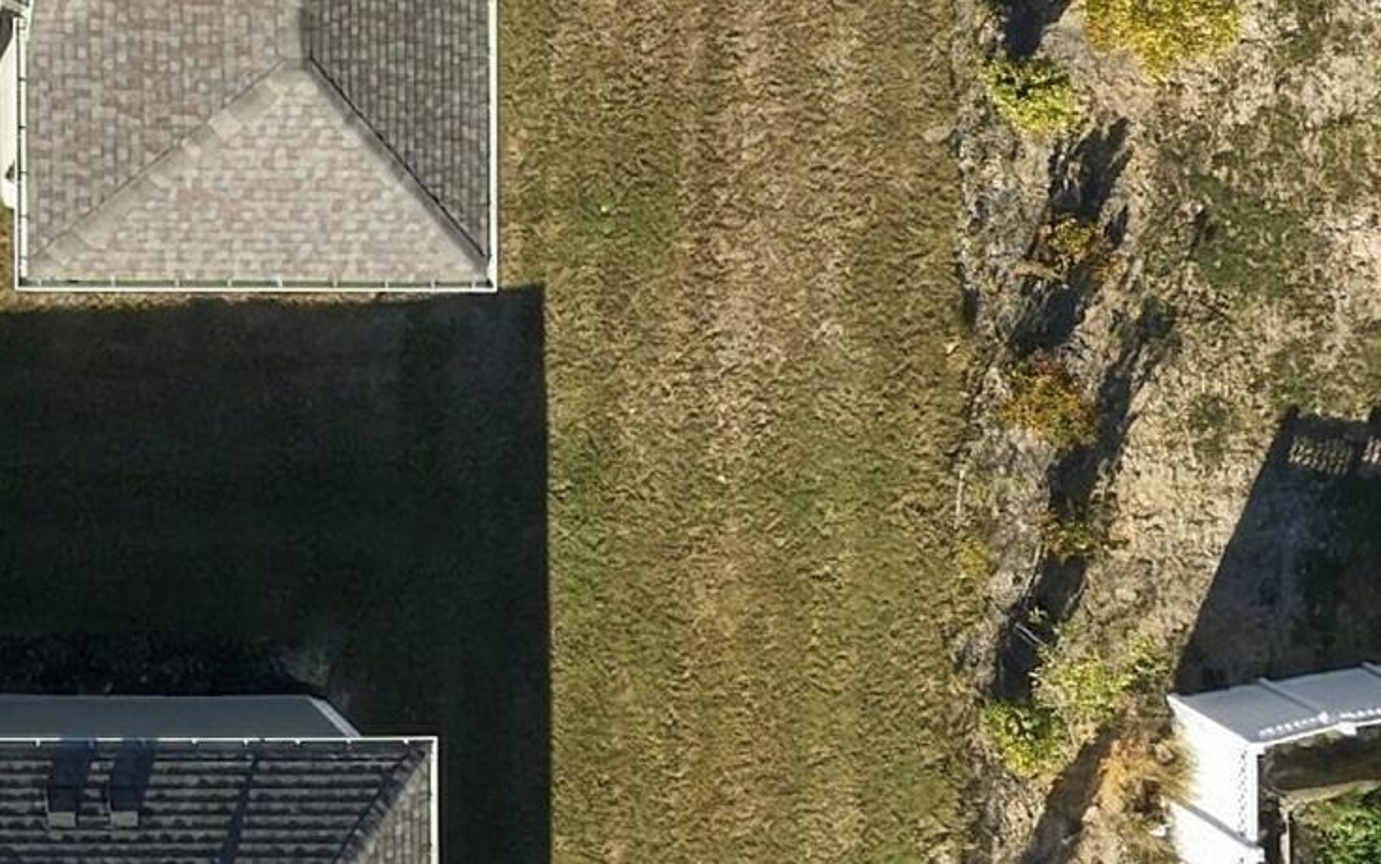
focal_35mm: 104
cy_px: -354
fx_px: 3915
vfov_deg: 12.1
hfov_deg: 17.8
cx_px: -734
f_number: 1.8
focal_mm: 8.7
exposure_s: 1/3000
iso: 170
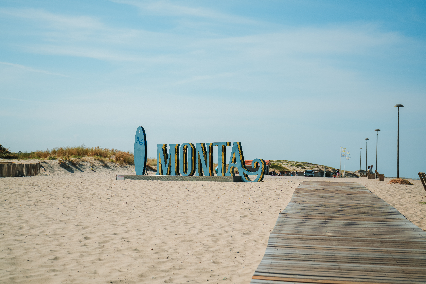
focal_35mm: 66
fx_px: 781
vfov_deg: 20.6
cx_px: 213
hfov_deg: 30.5
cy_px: 142
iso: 100
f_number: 5.6
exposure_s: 1/750
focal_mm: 66
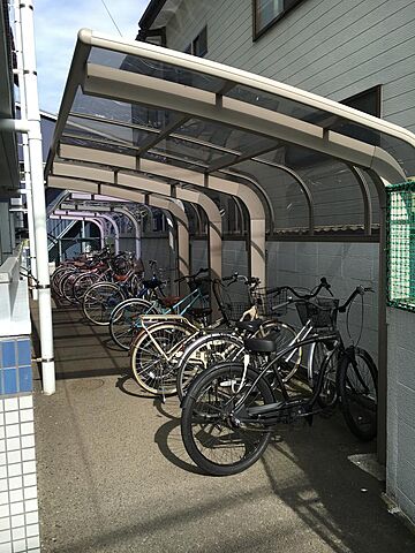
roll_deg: +1.3
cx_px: 208
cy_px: 276
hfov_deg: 48.2
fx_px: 464
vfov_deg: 61.7
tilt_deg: -4.0
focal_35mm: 29
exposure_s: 1/746
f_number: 2.2
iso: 25
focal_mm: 4.15
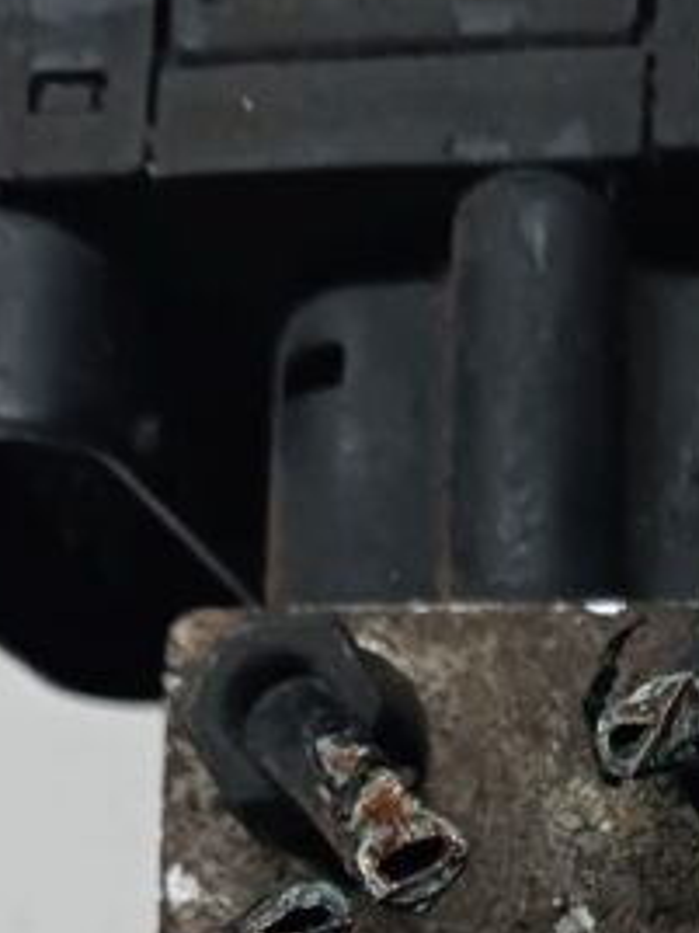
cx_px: 852
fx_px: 2531
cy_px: 1234
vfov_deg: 19.2
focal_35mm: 94
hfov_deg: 15.1
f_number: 1.8
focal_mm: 4
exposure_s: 1/25
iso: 400
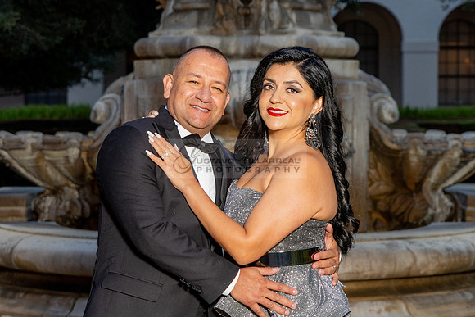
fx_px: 1344
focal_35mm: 102
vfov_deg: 13.4
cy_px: 149
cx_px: 234
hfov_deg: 20.0
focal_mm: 73
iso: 400
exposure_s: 1/200
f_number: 5.6
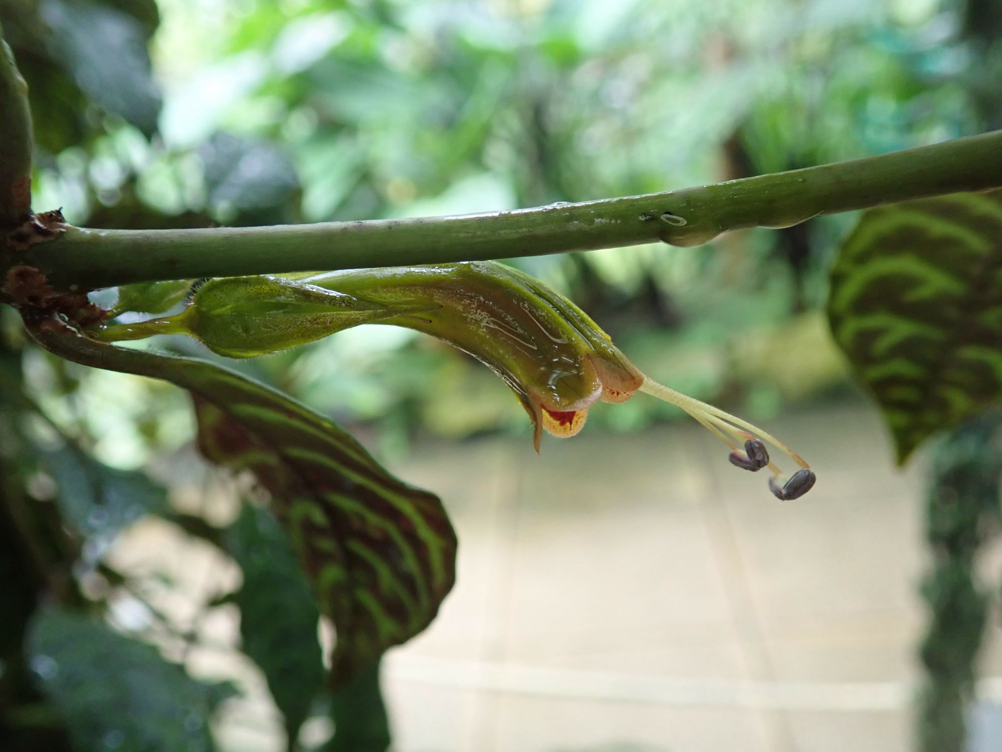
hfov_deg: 60.0
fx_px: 868
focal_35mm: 30
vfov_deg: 46.8
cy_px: 376
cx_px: 501
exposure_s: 1/125
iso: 400
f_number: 2.3
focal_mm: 5.5
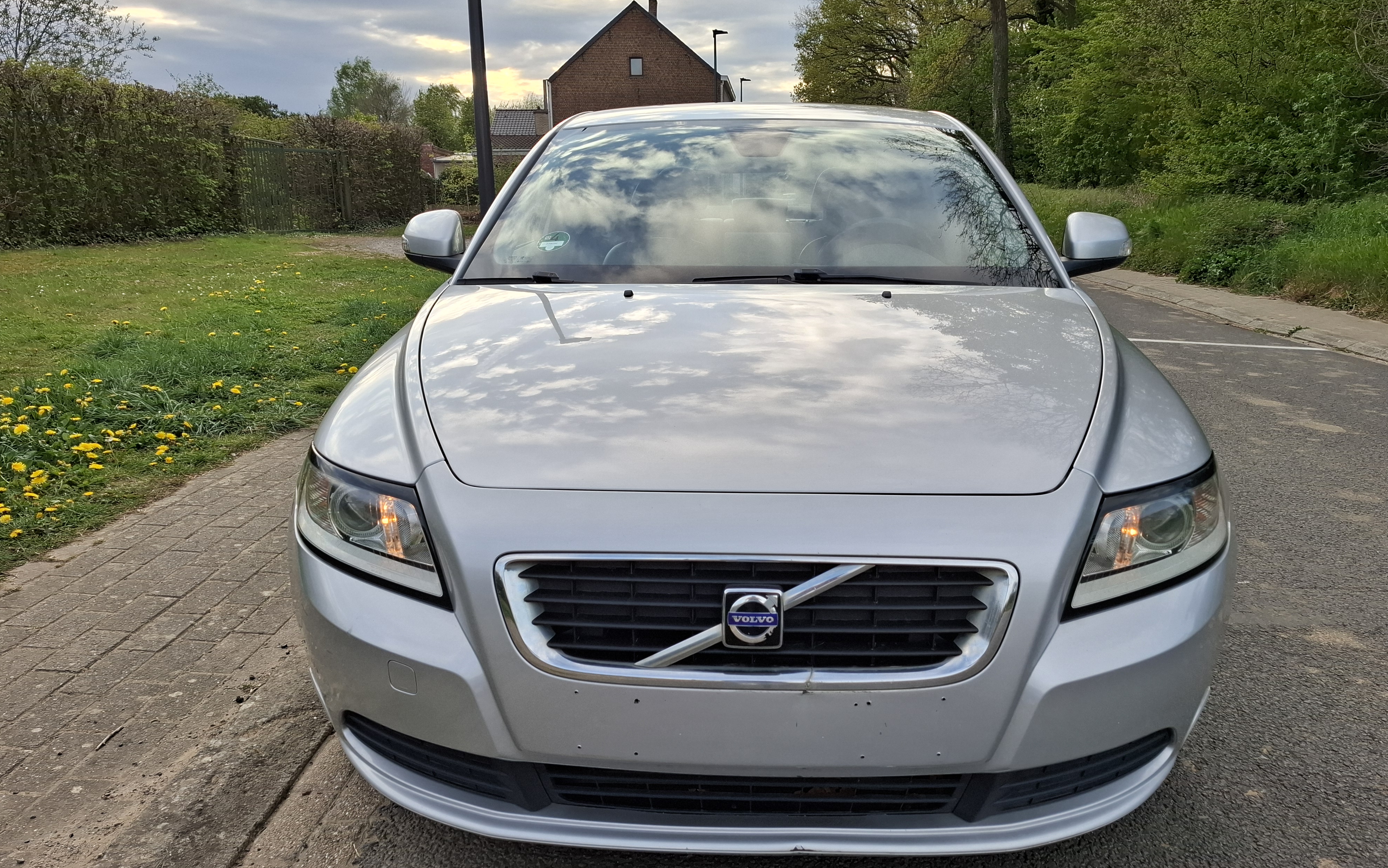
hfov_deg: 72.5
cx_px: 708
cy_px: 477
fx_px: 946
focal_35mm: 25
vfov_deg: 49.2
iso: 50
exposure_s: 1/758
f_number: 1.8
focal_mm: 5.54
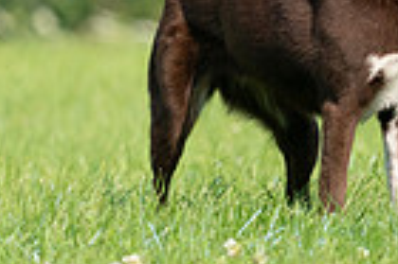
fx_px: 16166
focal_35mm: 1464
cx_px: 489
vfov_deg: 0.9
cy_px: -180
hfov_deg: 1.4
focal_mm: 353
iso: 1600
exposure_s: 1/4000
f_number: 6.3
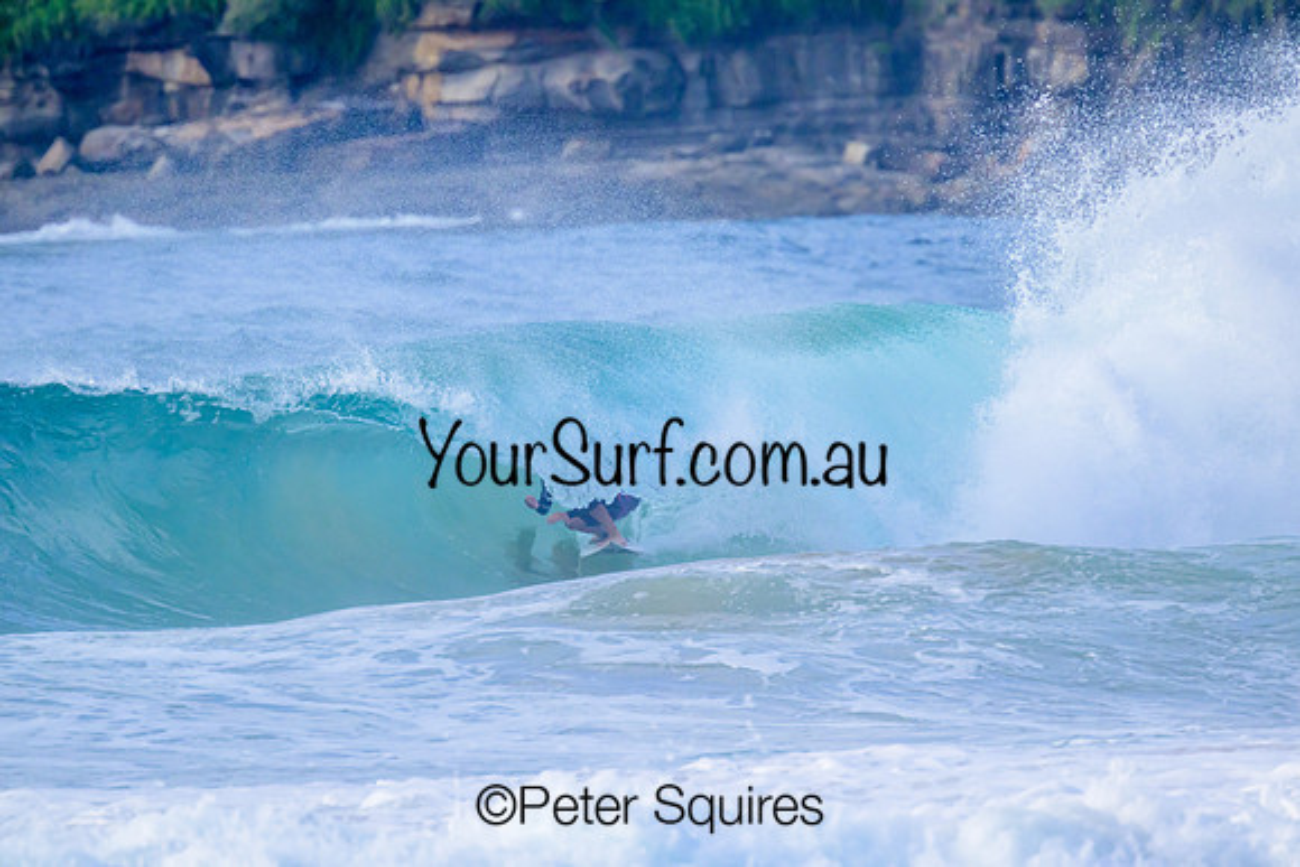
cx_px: 650
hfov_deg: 2.6
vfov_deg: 1.7
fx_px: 28894
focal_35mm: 800
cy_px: 434
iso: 2000
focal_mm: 800
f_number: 11
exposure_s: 1/2000
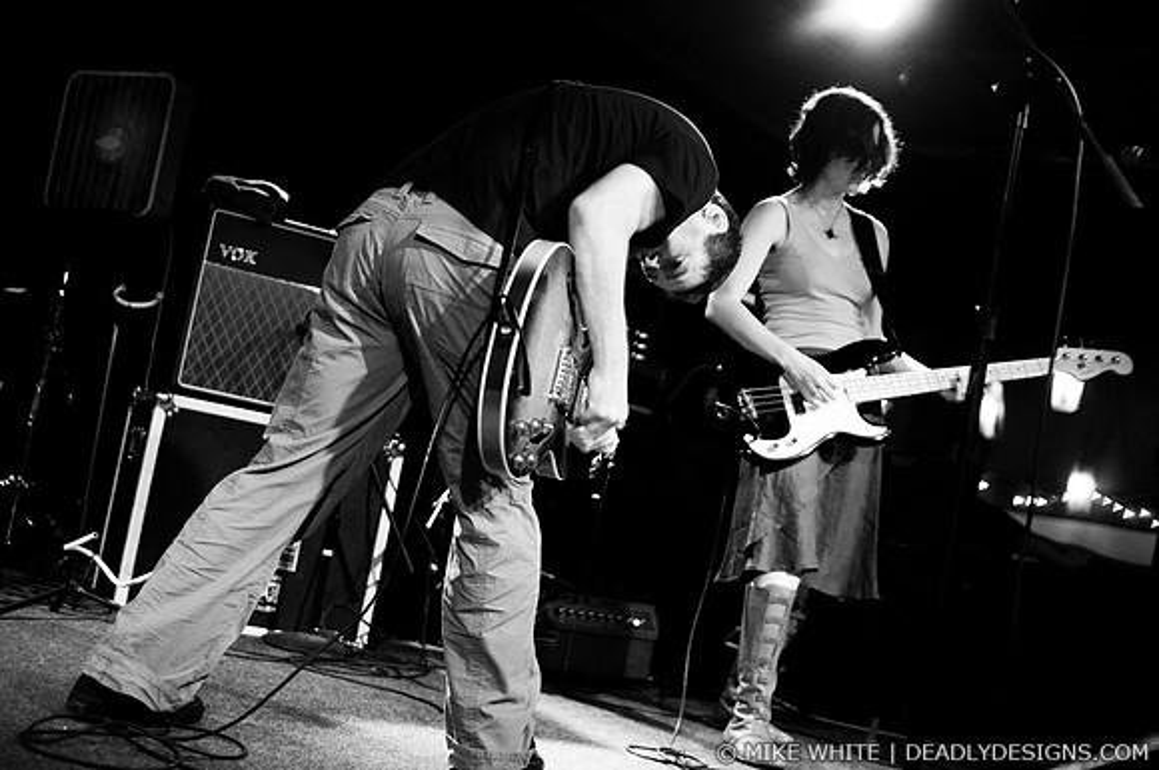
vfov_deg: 29.8
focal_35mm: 45
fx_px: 1447
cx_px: 580
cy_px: 385
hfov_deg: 43.7
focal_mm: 30
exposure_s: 1/100
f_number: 1.8
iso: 1000
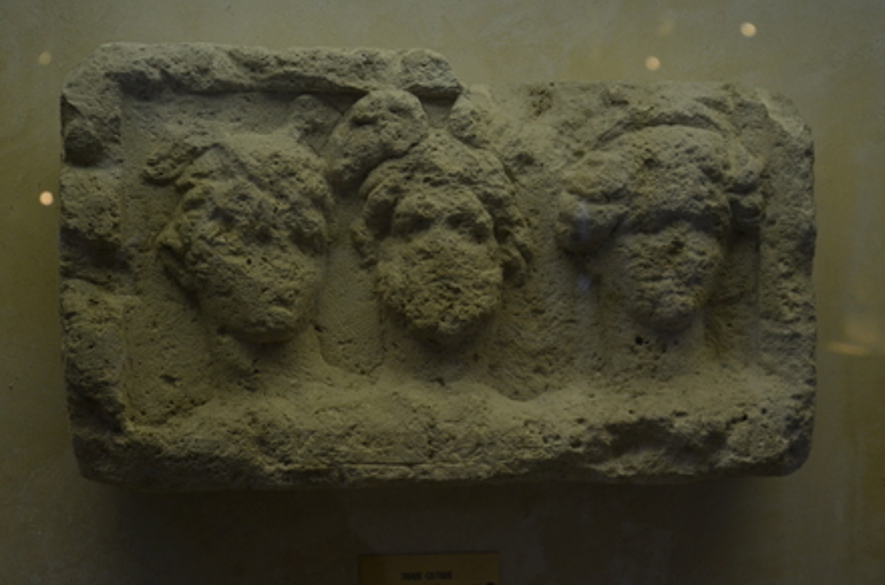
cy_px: 292
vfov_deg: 15.6
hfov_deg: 23.4
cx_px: 442
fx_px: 2133
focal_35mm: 87
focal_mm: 58
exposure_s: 1/400
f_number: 5
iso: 1000
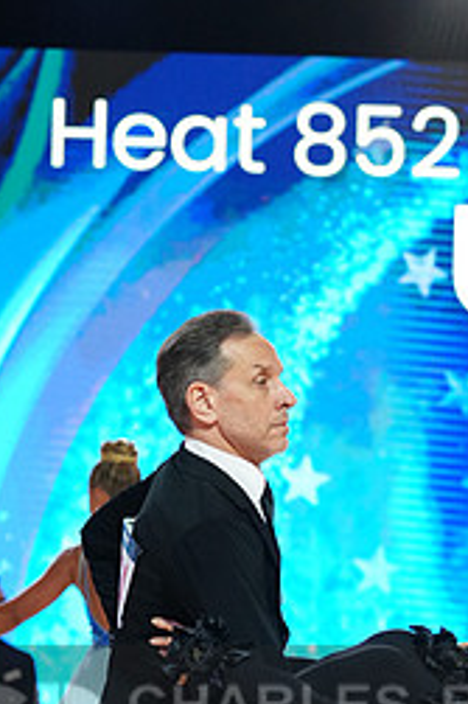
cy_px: 740
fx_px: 4159
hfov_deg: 6.4
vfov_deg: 9.6
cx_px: 301
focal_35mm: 213
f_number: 4
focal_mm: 92
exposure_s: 1/320
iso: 2500
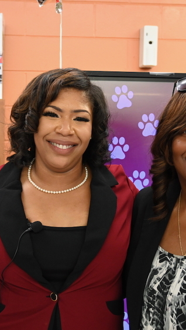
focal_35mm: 55
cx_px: 40
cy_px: 178
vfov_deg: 37.8
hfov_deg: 21.6
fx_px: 482
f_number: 4
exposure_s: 1/200
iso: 3600
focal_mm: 29
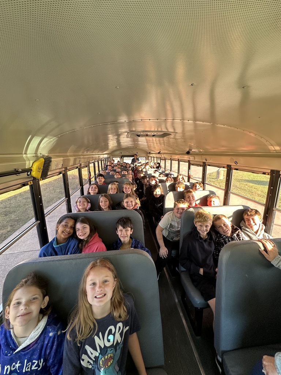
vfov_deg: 102.1
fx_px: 152
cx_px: 140
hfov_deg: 85.7
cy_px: 188
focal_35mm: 14
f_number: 2.2
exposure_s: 1/99
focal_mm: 2.22
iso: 200
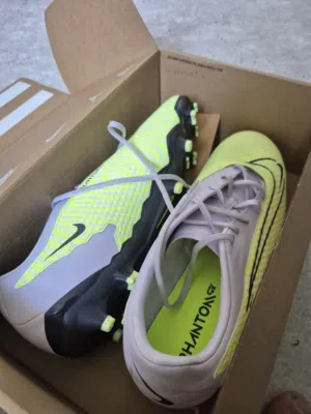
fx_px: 276
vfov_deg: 73.9
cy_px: 207
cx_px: 156
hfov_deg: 58.9
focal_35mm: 23
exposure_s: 1/100
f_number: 1.8
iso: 800
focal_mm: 5.4
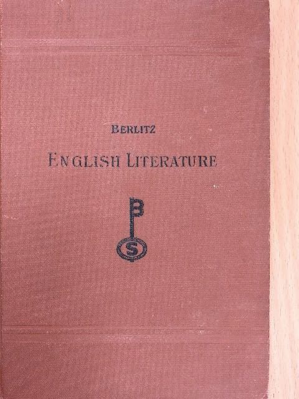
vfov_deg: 24.4
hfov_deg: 18.4
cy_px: 200
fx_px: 921
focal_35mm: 80
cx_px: 150
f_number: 4.5
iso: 400
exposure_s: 1/15
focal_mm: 14.3
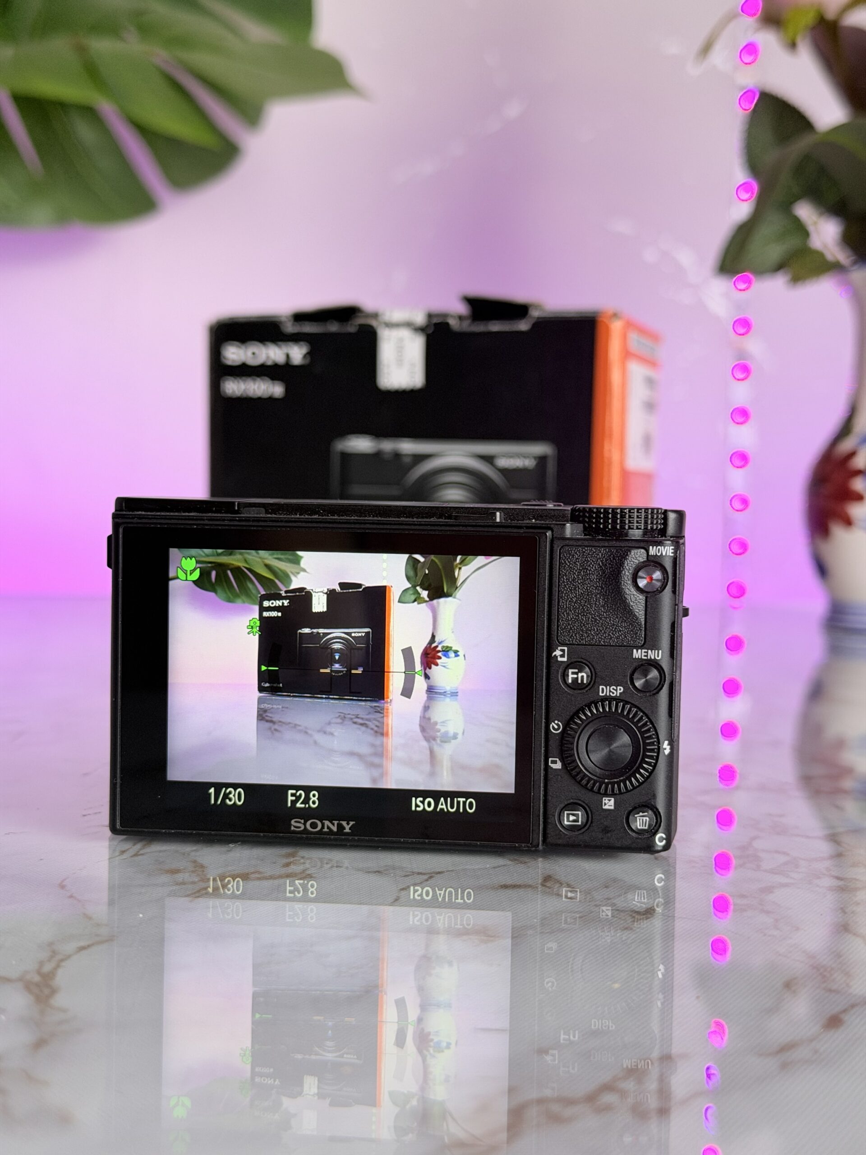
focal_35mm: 48
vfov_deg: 39.7
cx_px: 433
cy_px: 578
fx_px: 1601
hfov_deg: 30.3
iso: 80
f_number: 1.78
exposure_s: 1/94
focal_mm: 6.76
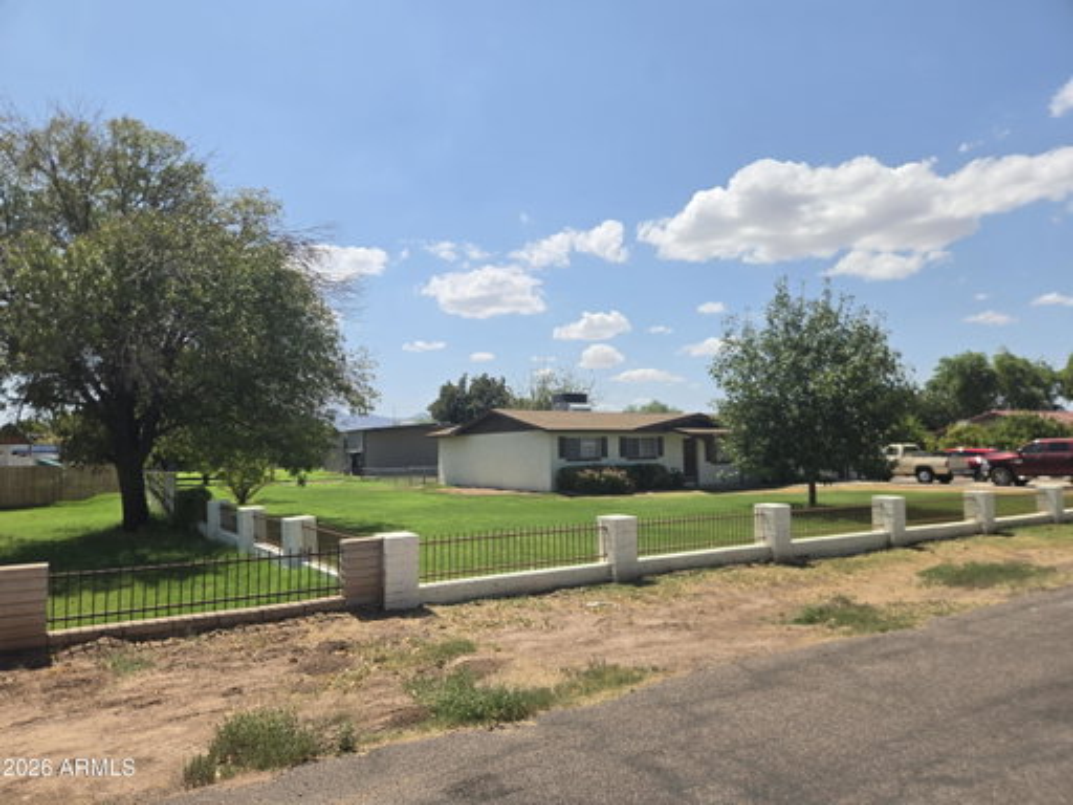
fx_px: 713
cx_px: 536
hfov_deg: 73.9
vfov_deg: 58.9
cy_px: 402
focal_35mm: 23
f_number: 1.8
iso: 25
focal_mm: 5.4
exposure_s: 1/2378
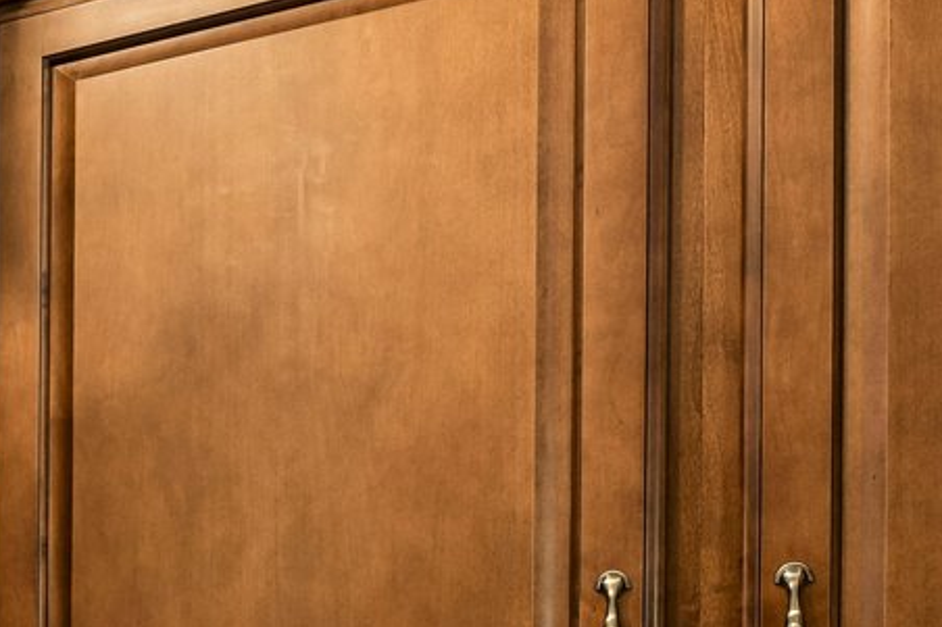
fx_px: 1779
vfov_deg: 18.5
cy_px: 841
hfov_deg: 20.6
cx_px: -759
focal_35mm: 68
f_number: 8
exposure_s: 1/5
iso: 400
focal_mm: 15
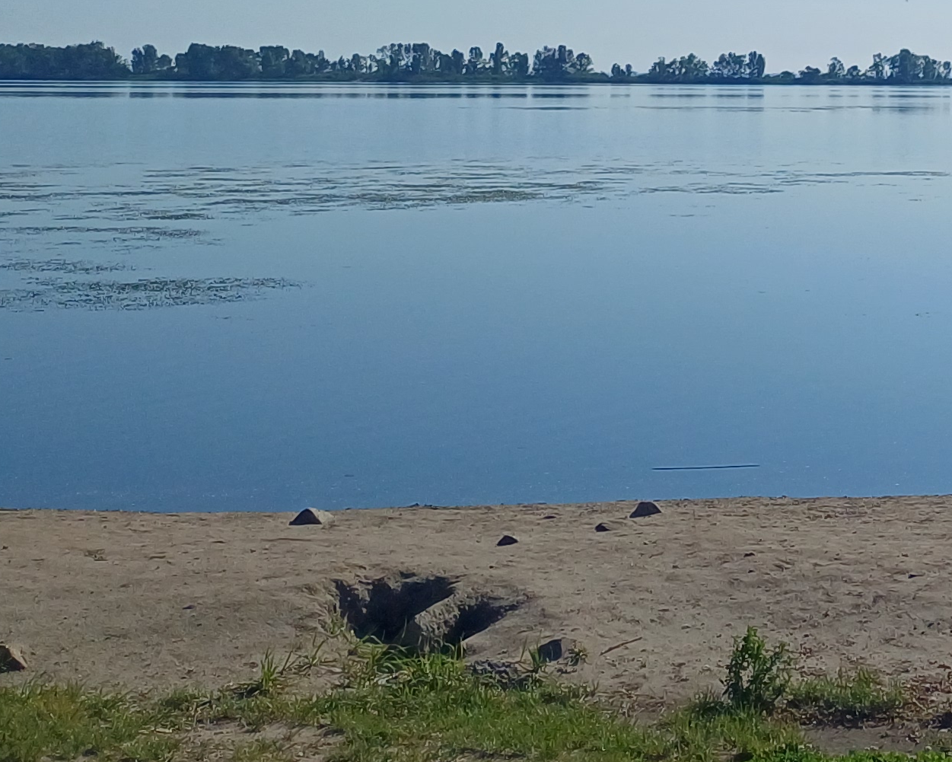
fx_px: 2198
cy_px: -188
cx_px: 1049
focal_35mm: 78
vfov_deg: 18.5
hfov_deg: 23.0
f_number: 1.8
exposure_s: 1/3906
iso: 50
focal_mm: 4.65
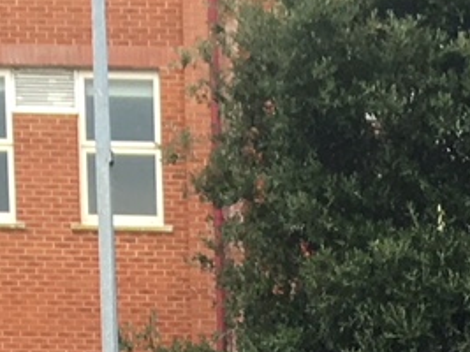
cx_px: 729
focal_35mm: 219
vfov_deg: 5.9
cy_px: 1315
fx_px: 2972
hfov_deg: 8.8
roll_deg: -1.3
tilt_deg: -10.6
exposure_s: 1/146
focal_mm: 4.15
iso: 25
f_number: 2.2
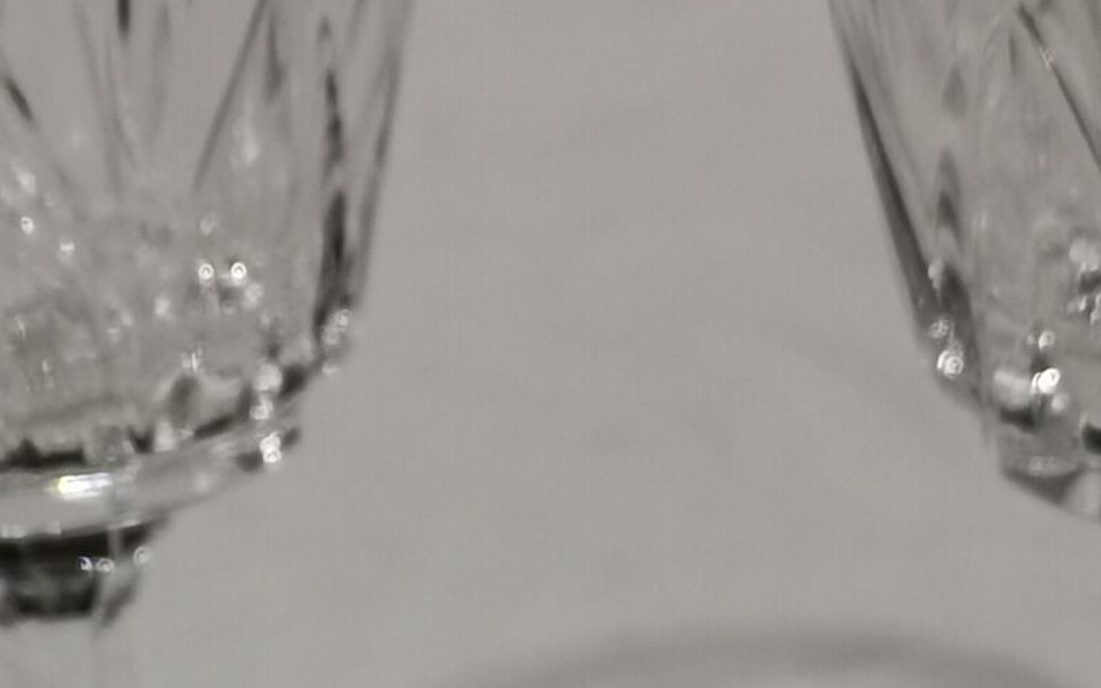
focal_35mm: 154
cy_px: 1169
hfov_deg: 13.6
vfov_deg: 8.3
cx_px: 331
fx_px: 4620
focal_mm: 5.58
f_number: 1.8
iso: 160
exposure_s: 1/100
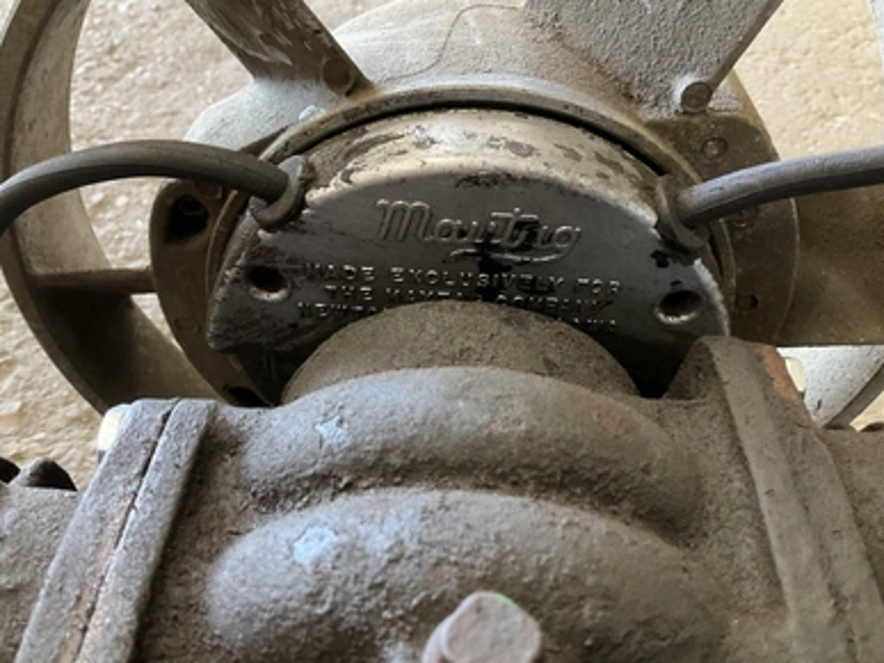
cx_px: 439
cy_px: 322
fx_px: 766
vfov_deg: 46.8
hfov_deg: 60.0
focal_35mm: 30
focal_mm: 3
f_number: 1.8
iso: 320
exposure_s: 1/40
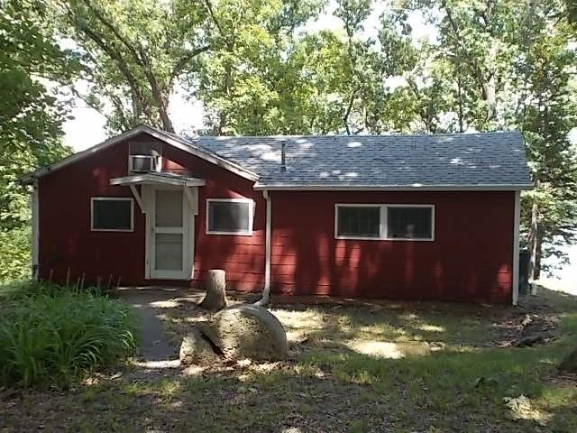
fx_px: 733
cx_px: 288
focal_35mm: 44
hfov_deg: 42.9
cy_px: 216
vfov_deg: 32.9
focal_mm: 7.9
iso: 80
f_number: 4.2
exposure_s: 1/80
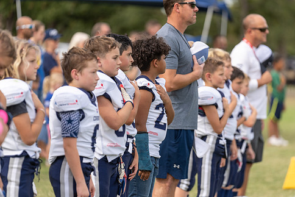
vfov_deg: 6.0
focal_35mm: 229
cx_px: 157
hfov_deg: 9.0
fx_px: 1877
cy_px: 93
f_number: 2.8
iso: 160
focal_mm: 191
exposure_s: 1/1250
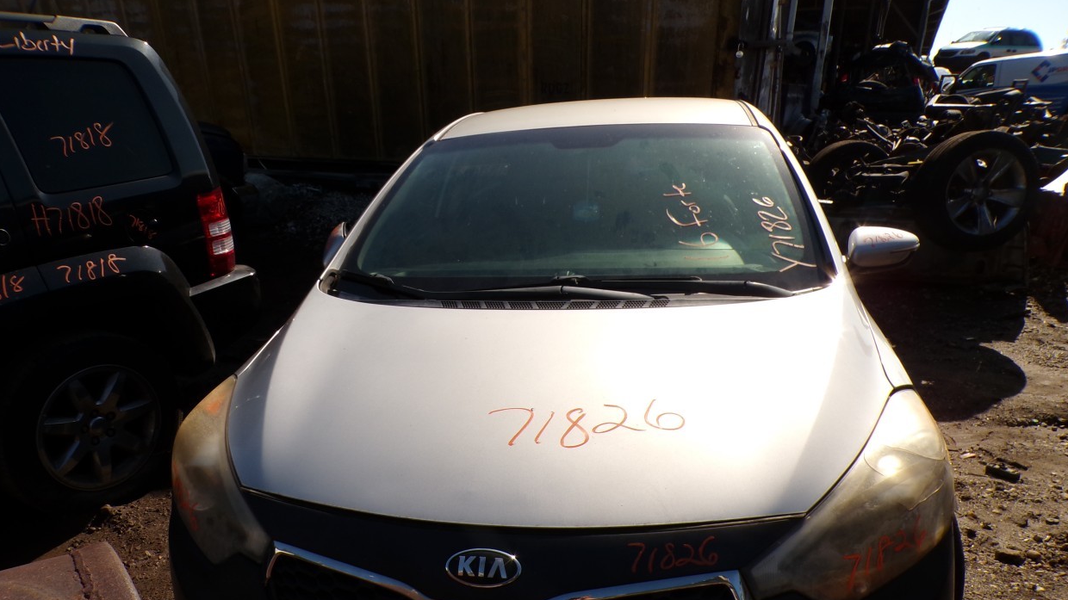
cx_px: 520
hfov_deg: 69.9
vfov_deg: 42.3
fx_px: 764
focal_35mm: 27
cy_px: 396
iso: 100
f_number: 4.4
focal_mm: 4.3
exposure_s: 1/850
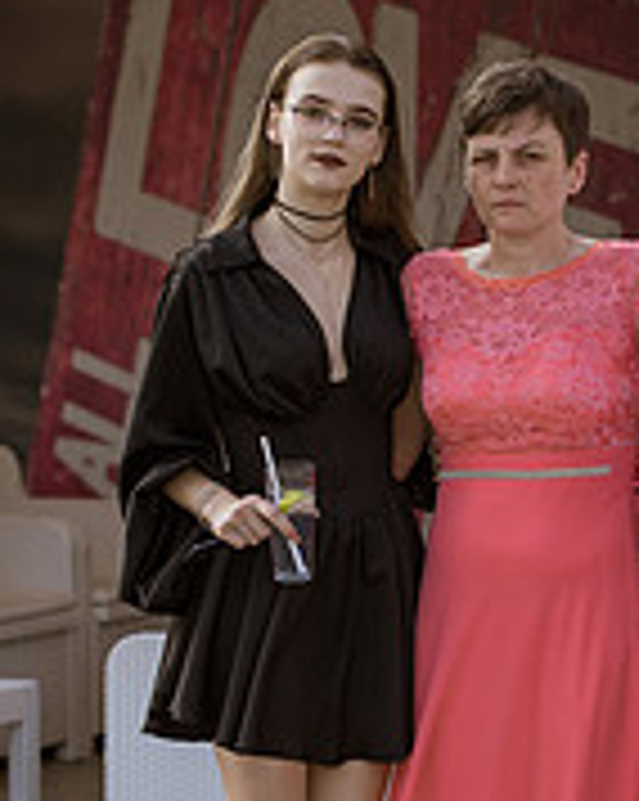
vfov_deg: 9.0
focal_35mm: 214
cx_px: 482
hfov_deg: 7.2
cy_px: 486
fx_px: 5068
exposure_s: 1/1000
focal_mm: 90
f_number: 4.5
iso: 400
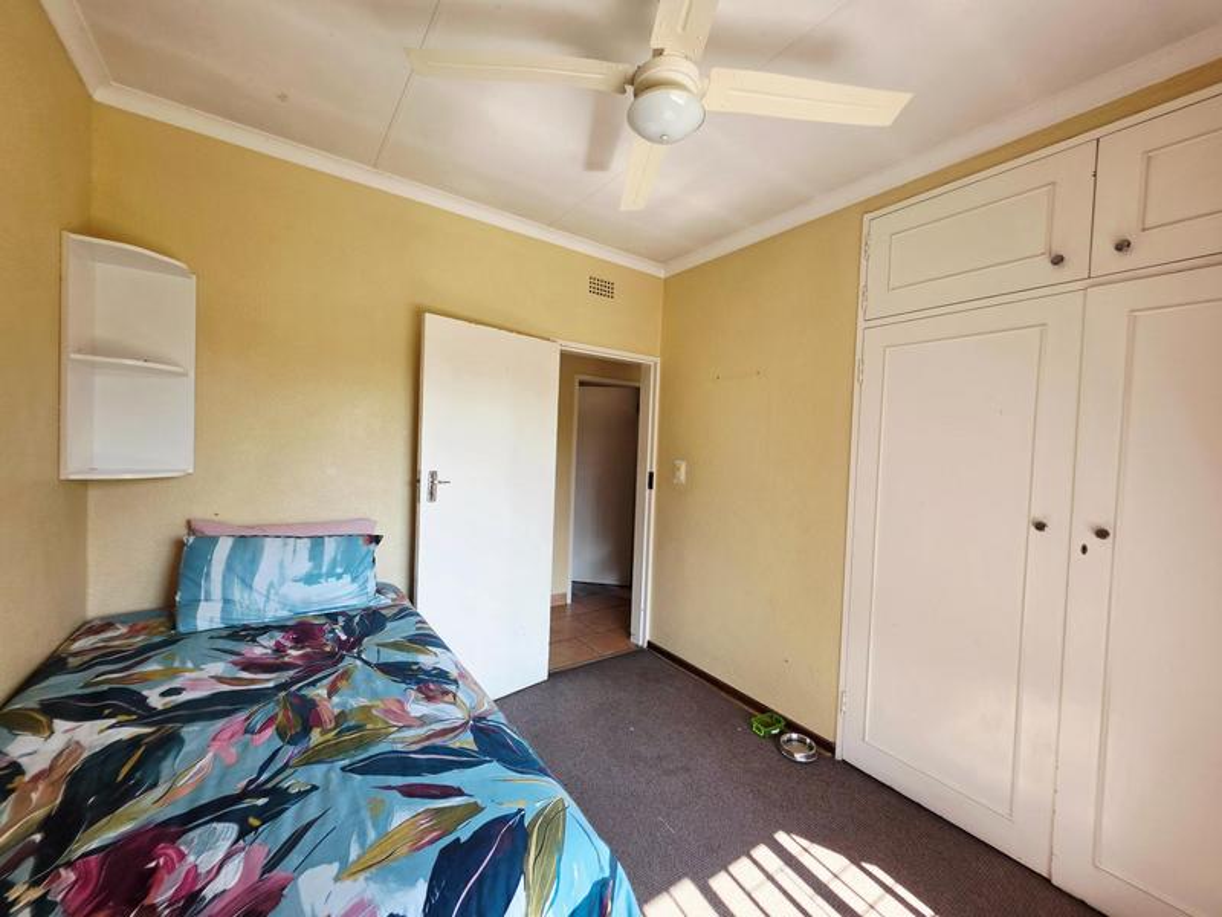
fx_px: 459
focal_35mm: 13
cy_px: 458
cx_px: 611
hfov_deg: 106.2
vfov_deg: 89.9
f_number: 1.9
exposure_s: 1/120
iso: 50
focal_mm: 2.2
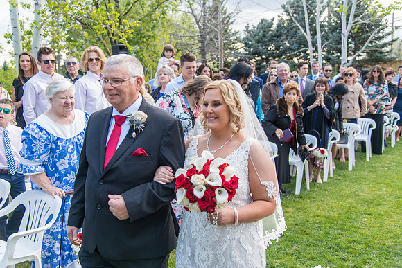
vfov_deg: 35.1
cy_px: 134
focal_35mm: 38
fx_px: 424
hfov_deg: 50.7
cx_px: 201
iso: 400
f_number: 4
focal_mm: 38
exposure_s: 1/250
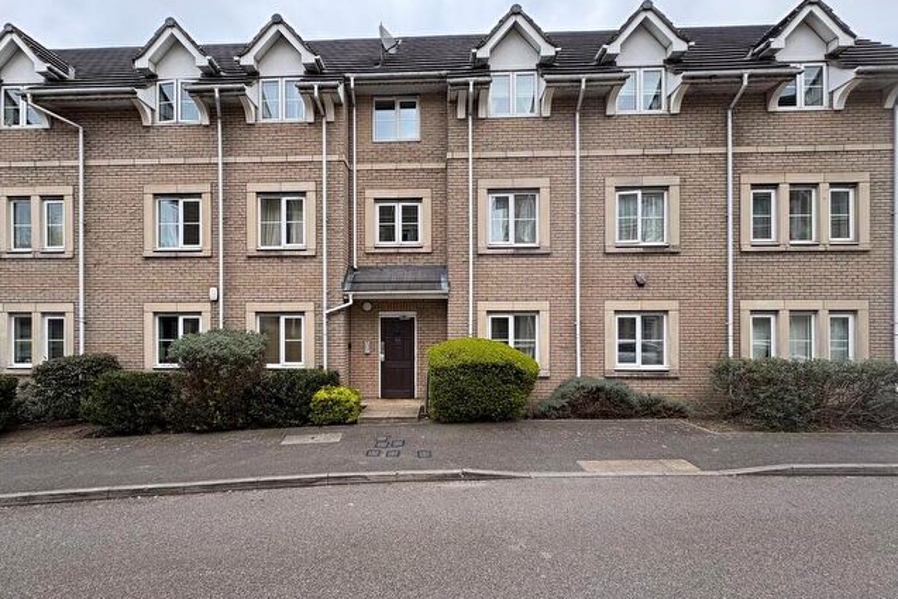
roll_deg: +0.9
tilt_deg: +1.0
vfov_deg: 73.6
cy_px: 328
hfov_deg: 96.6
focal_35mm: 16
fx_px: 399
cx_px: 422
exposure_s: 1/99
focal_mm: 2.22
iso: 40
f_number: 2.2
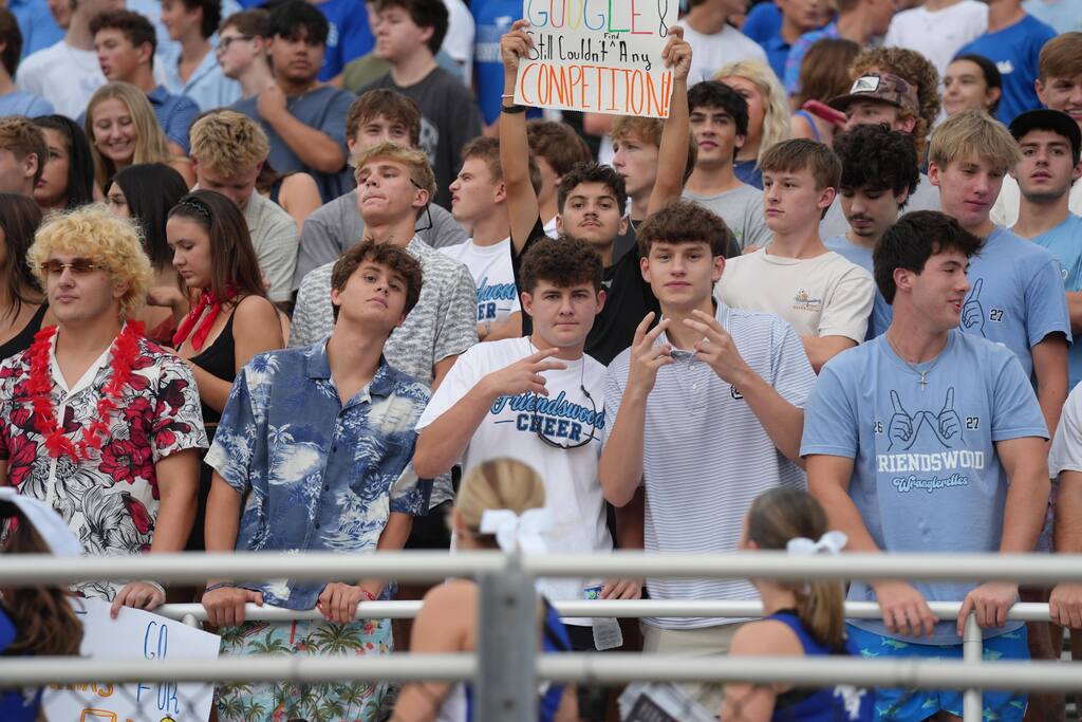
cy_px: 361
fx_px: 6012
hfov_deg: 10.3
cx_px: 541
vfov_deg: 6.9
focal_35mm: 200
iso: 400
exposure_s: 1/200
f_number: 4
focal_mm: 200
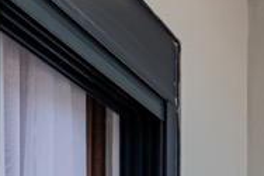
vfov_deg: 11.9
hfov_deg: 17.0
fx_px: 747
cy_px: 361
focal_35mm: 102
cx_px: 452
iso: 320
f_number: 4
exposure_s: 1/8000
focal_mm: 10
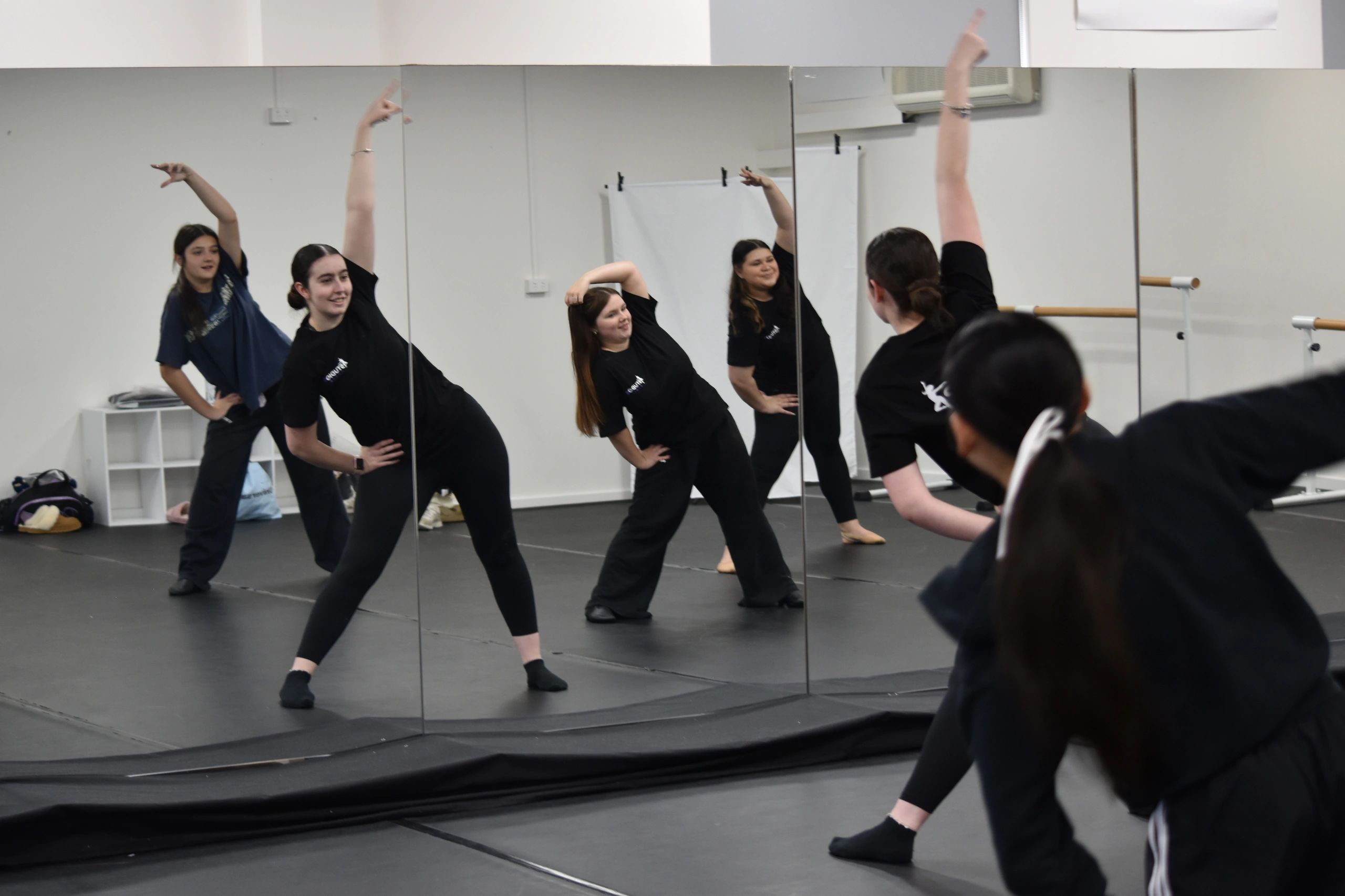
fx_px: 3082
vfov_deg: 16.6
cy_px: 448
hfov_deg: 24.6
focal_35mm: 82
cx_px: 672
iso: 720
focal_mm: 55
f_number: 4.5
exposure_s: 1/60
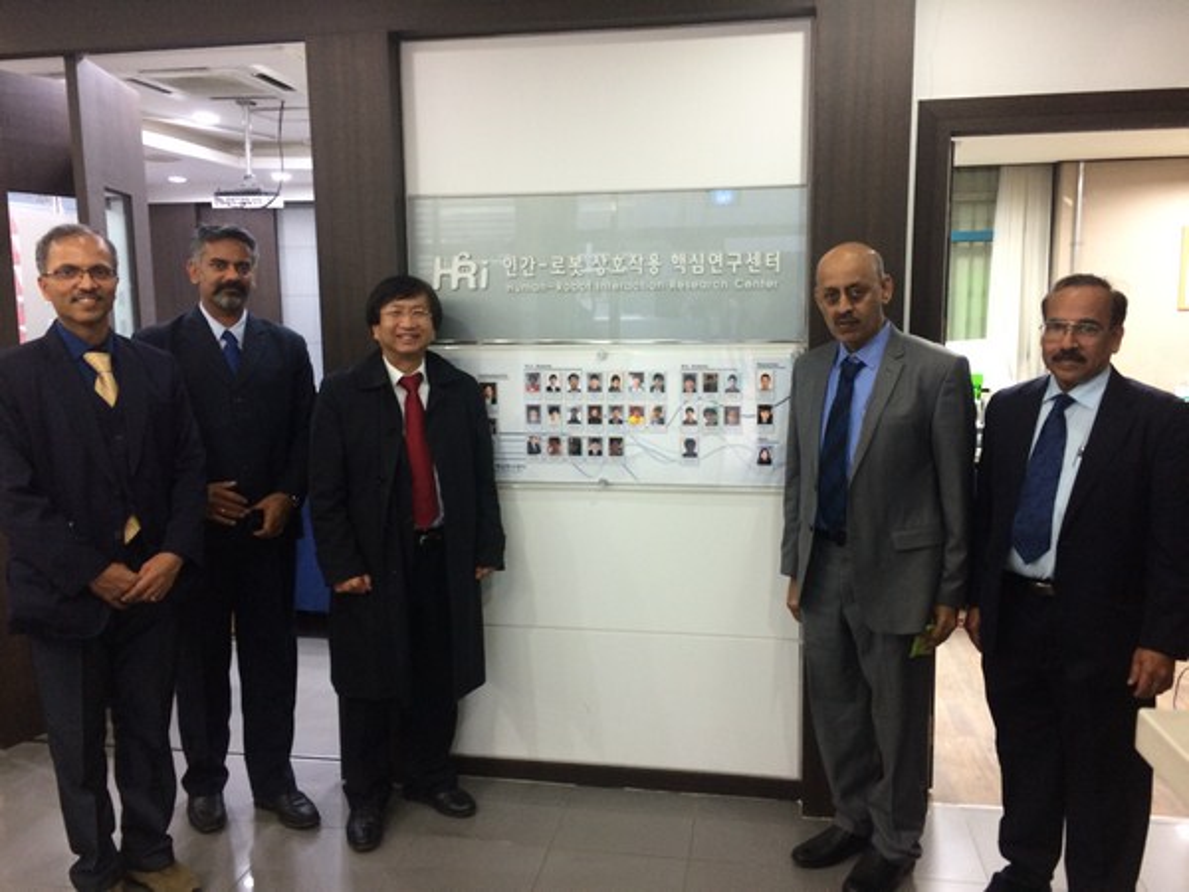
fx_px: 996
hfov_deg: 61.7
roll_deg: +0.0
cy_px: 446
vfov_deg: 48.2
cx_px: 594
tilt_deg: -8.7
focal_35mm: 29
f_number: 2.2
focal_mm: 4.15
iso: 160
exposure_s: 1/30
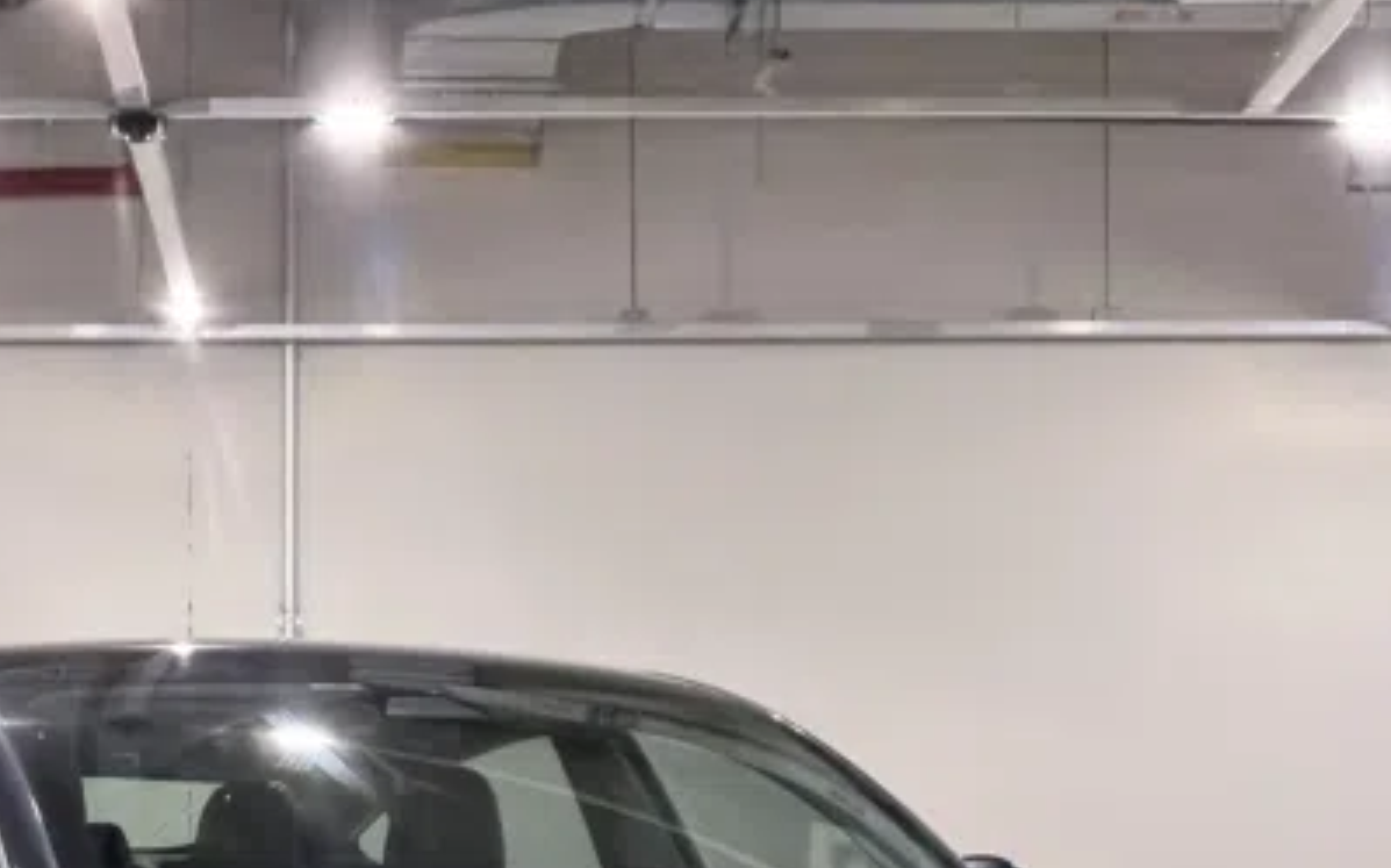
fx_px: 6442
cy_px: 795
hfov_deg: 12.3
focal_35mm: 170
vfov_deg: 7.7
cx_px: 446
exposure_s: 1/30
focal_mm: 16.89
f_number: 2.8
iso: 4000
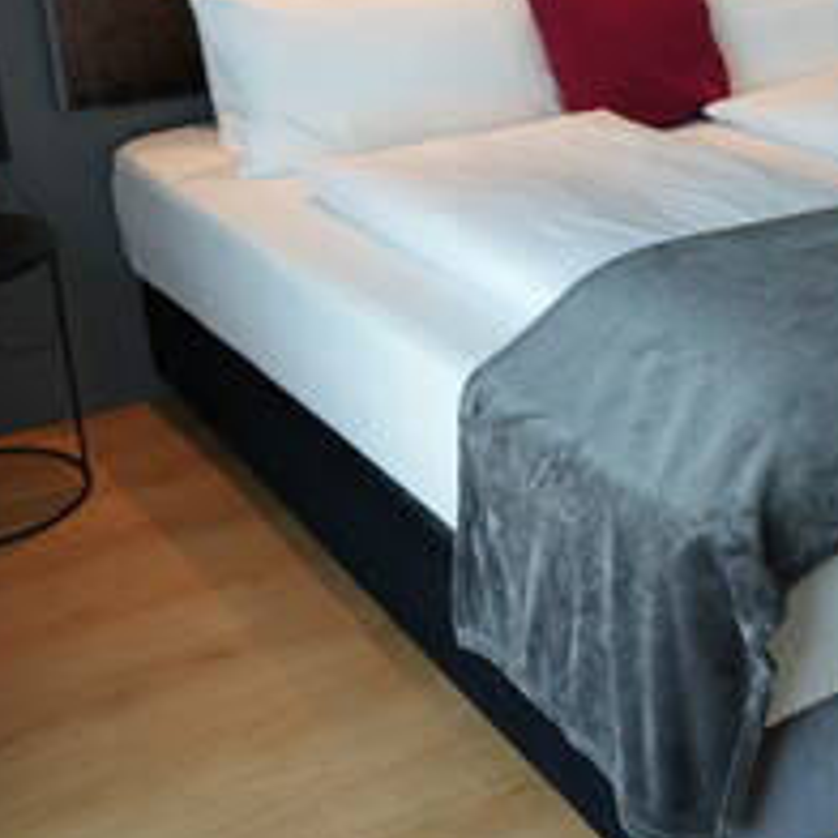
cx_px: 723
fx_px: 1534
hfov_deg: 29.5
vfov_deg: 30.4
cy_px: 289
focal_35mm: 56
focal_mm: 28
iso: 800
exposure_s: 1/160
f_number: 4
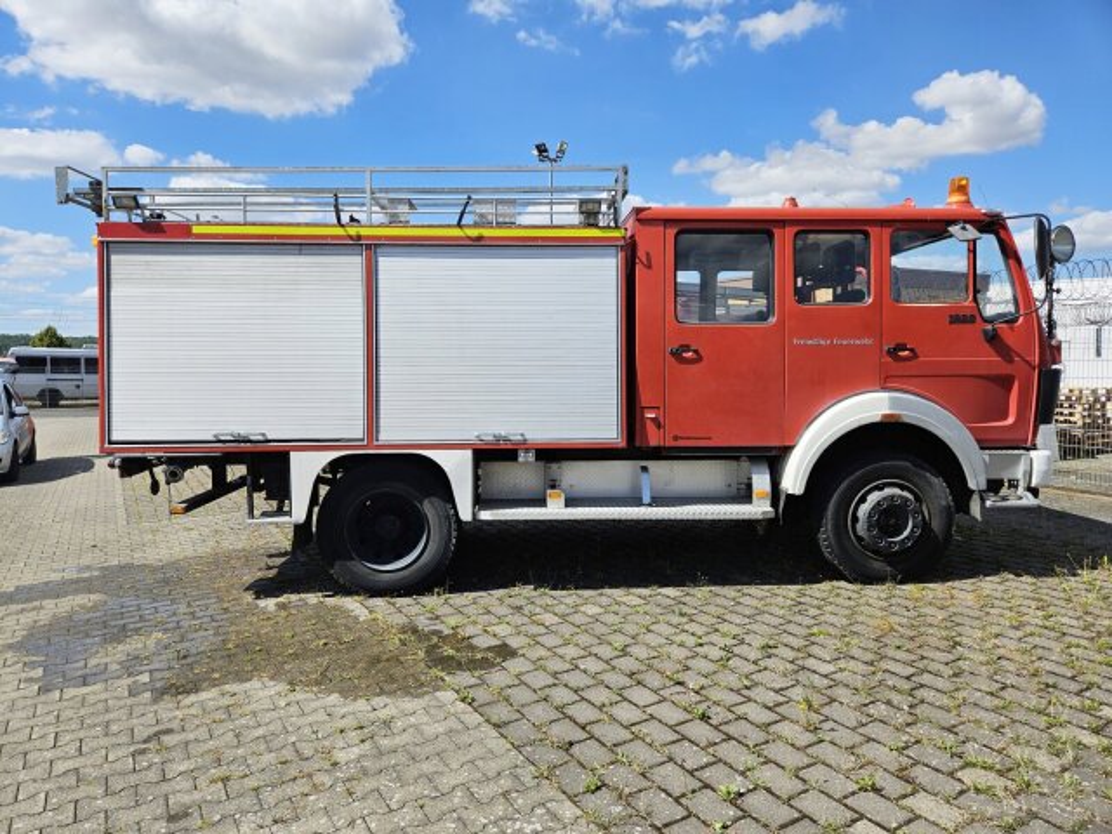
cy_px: 417
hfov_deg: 73.9
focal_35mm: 23
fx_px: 739
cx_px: 556
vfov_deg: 58.9
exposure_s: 1/2430
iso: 25
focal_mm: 5.4
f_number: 1.8
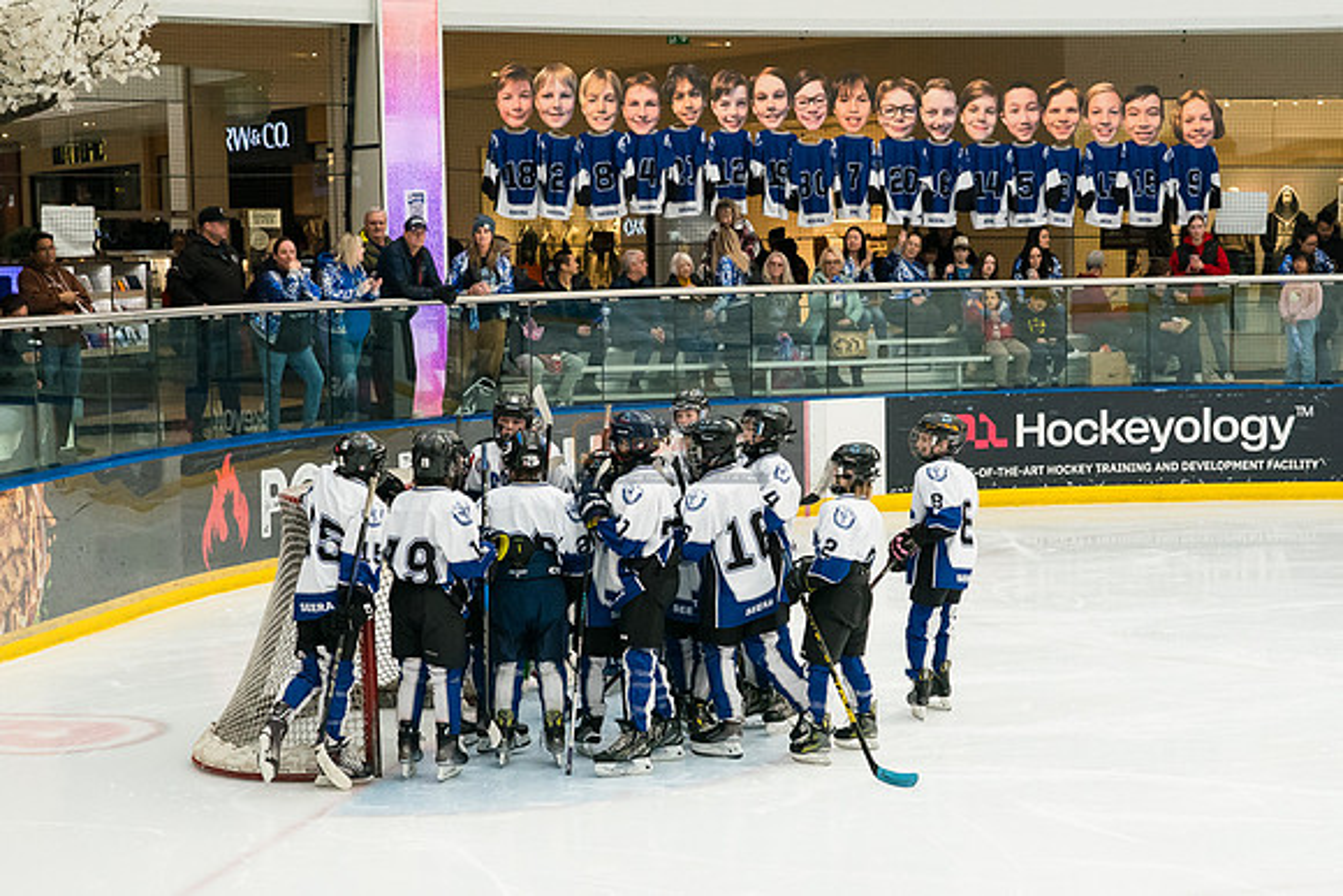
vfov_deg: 19.0
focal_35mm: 72
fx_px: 2675
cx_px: 667
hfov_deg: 28.2
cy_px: 568
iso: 1600
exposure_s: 1/1250
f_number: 4
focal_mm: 36
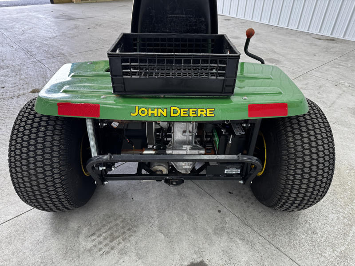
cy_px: 133
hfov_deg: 71.6
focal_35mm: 24
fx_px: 246
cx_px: 178
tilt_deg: -35.6
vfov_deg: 56.8
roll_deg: -3.1
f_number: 1.78
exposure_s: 1/120
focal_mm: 6.76
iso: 100
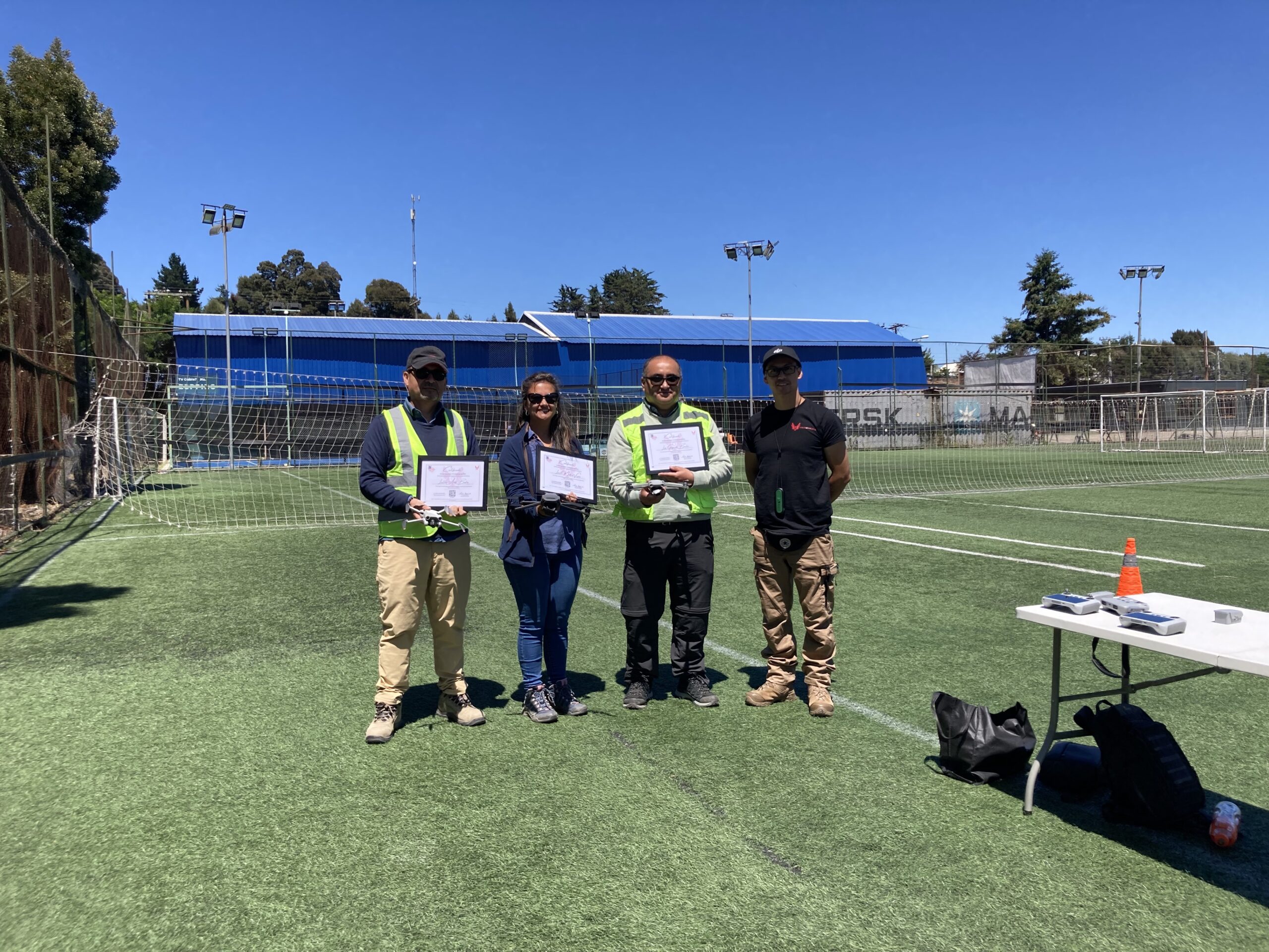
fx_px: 1026
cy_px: 476
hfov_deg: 63.4
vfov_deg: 49.7
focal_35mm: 28
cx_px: 634
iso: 20
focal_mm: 3.99
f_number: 1.8
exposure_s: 1/1600
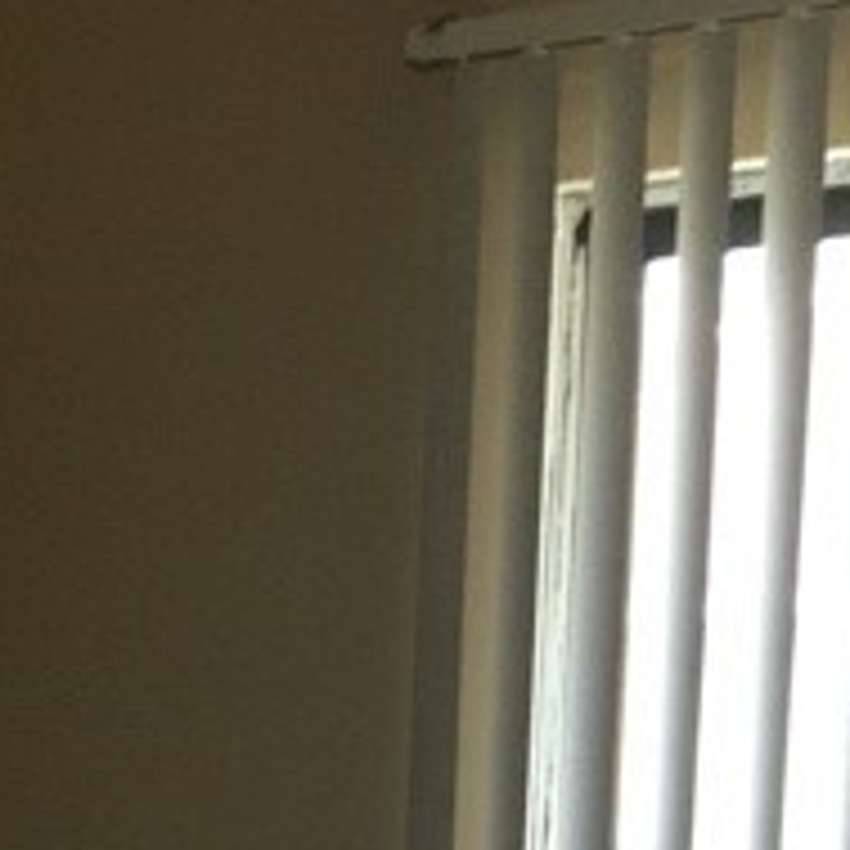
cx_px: -639
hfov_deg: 11.7
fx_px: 3862
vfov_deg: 11.5
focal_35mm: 139
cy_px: 1601
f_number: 2.2
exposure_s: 1/30
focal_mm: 4.15
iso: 125
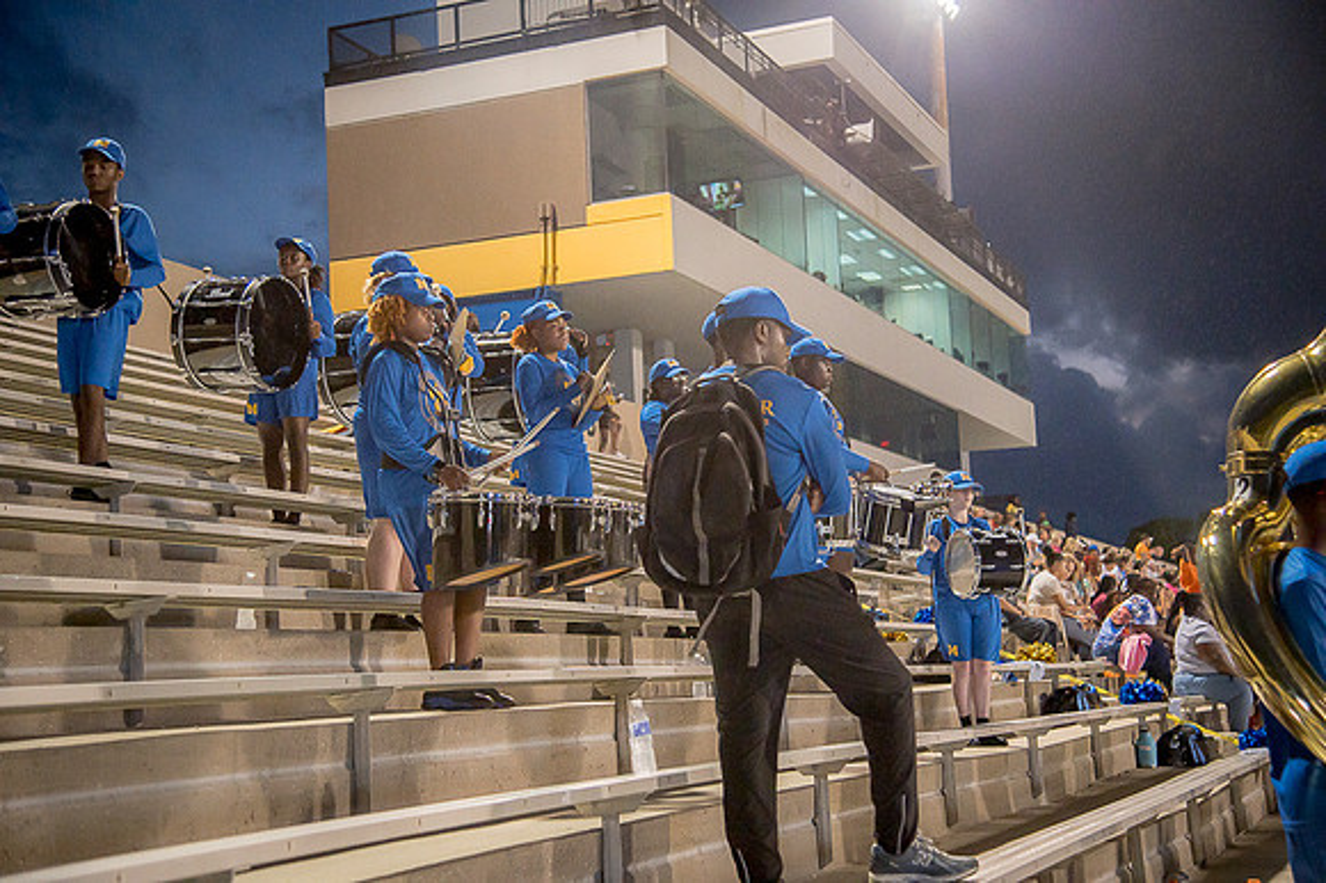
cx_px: 663
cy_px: 442
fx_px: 1841
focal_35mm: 50
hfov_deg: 39.6
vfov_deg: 27.0
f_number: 4
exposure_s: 1/200
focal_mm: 50
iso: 2000
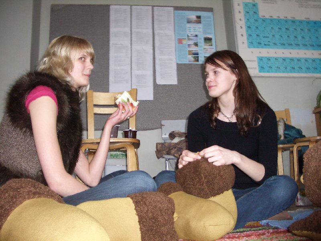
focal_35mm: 35
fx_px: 325
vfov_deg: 40.7
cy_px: 120
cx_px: 160
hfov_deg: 52.6
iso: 200
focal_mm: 5.8
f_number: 2.6
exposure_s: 1/60
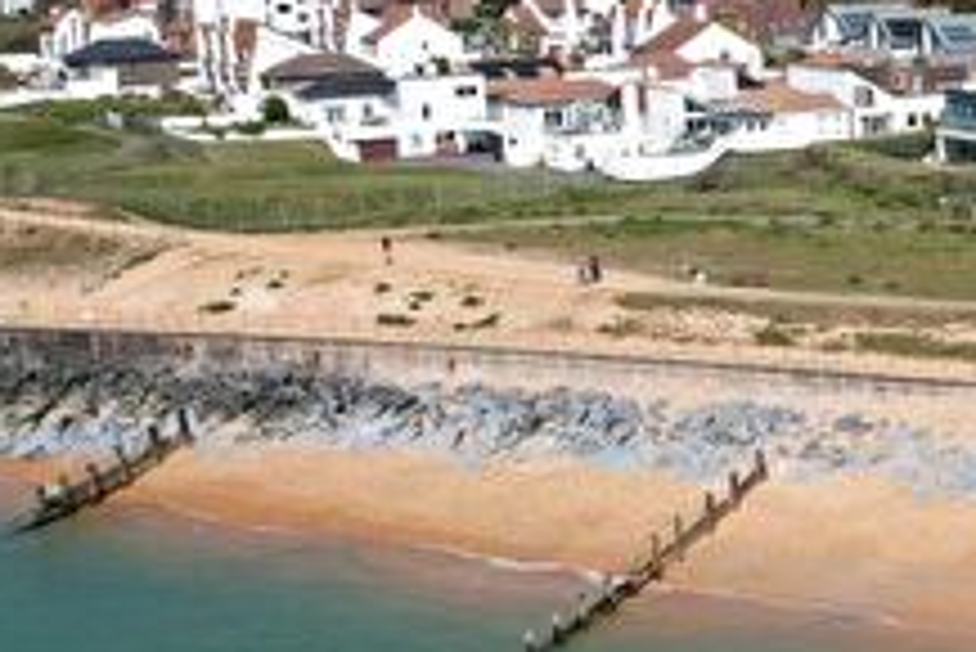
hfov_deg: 25.9
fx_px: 1926
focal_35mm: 71
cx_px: 1120
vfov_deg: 19.2
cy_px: 384
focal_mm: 8.38
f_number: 2.8
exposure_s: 1/2000
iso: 100
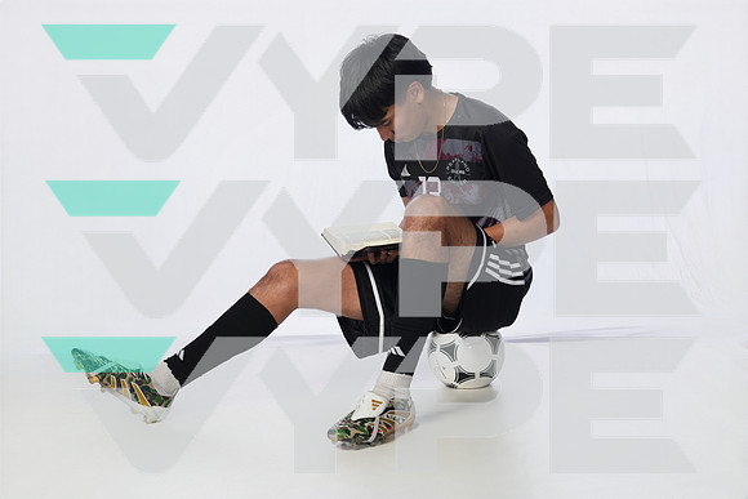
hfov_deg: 45.4
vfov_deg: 31.2
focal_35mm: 43
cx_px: 374
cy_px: 250
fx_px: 894
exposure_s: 1/250
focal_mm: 43
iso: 800
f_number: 8
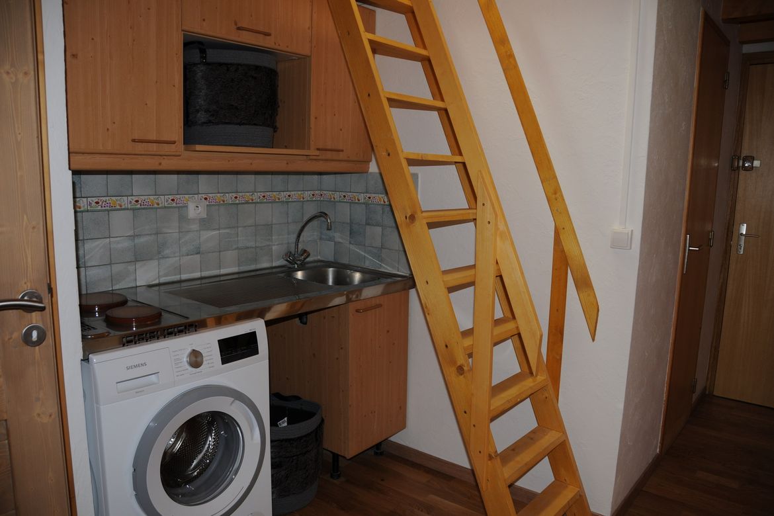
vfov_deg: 47.9
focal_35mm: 27
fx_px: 580
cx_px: 387
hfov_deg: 67.4
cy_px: 258
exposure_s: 1/60
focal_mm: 18
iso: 200
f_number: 3.5
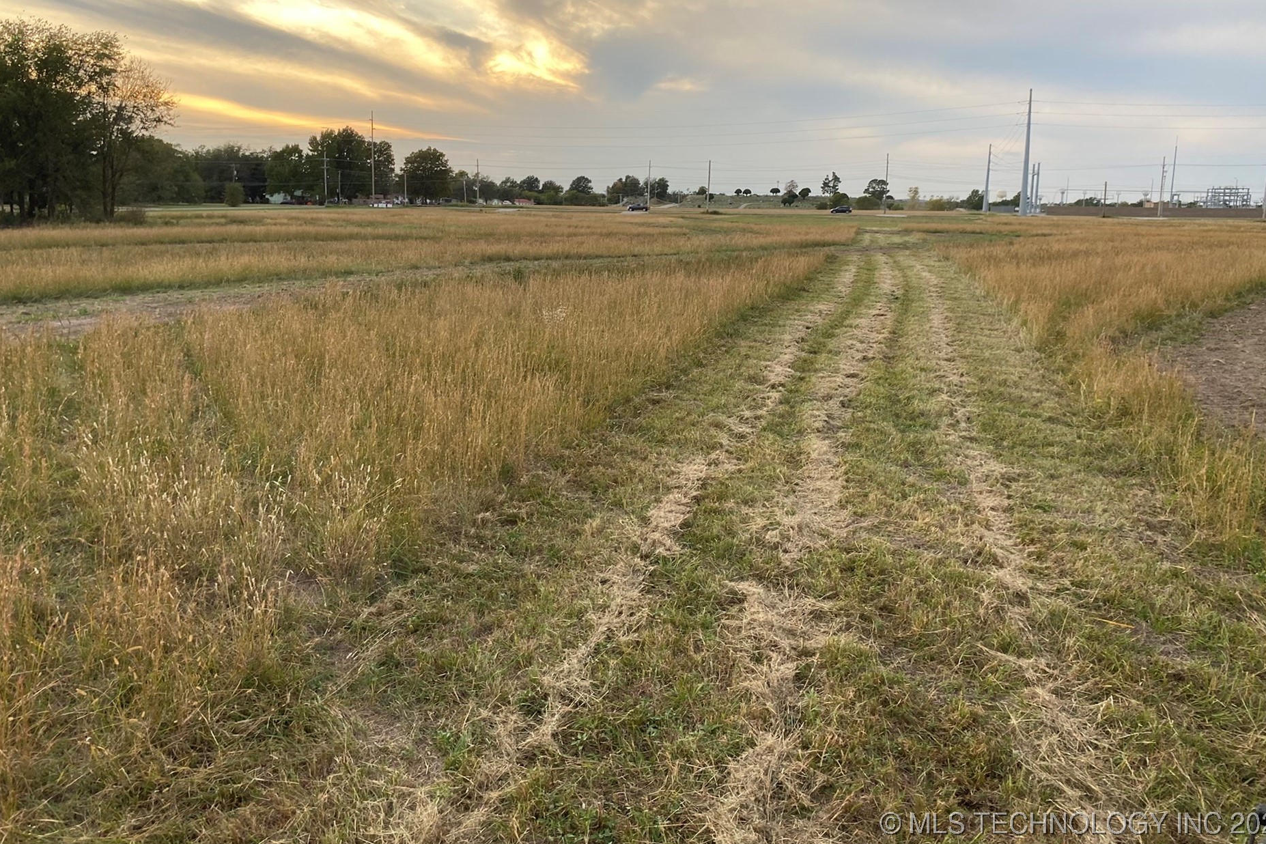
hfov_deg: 65.5
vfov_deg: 46.3
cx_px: 644
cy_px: 361
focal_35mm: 28
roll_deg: -2.1
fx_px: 985
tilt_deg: -8.7
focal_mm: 4.25
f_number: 1.8
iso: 32
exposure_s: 1/125
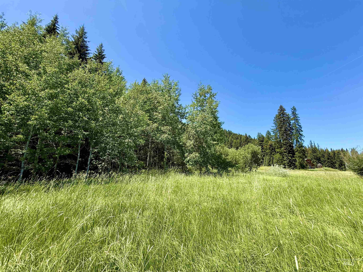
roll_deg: +0.6
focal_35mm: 14
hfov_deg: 102.1
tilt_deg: +13.8
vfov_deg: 85.7
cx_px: 182
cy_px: 136
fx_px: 147
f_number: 2.2
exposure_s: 1/709
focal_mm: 2.22
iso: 50
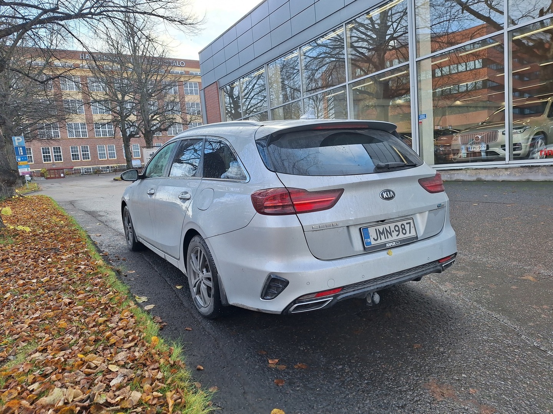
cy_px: 207
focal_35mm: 23
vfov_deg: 58.9
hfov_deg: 73.9
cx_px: 276
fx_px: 367
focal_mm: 5.54
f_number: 1.8
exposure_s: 1/347
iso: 40
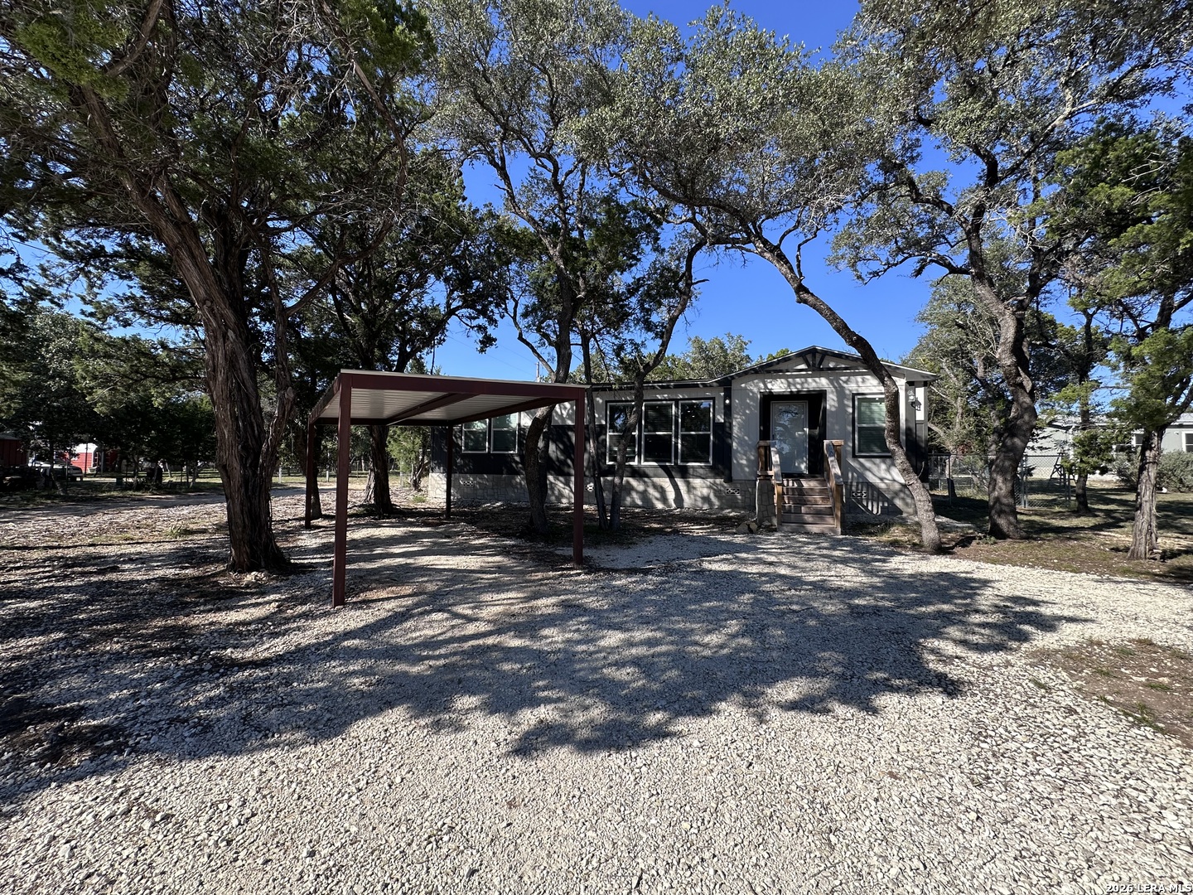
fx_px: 482
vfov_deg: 85.7
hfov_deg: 102.1
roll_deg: -0.5
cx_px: 596
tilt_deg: +2.9
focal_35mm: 14
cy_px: 448
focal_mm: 2.22
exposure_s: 1/694
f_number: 2.2
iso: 40
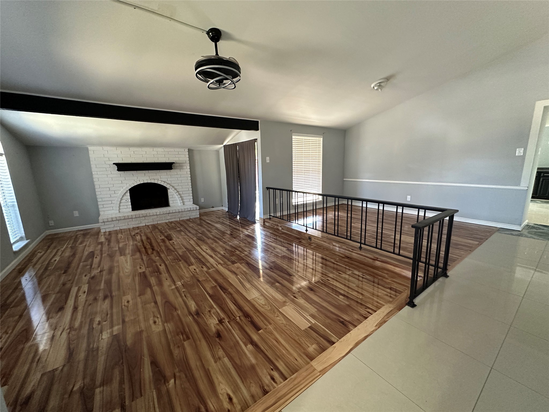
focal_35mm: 14
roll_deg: +1.6
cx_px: 274
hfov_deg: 102.1
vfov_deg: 85.7
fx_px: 222
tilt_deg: -10.5
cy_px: 206
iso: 500
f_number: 2.2
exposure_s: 1/60
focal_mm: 2.22
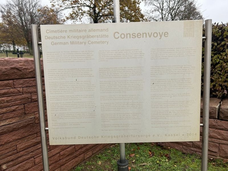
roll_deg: +2.6
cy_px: 86
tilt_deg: -7.3
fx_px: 171
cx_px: 114
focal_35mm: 26
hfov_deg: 67.3
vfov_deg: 53.1
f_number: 1.5
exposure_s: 1/436
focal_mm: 5.7
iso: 50
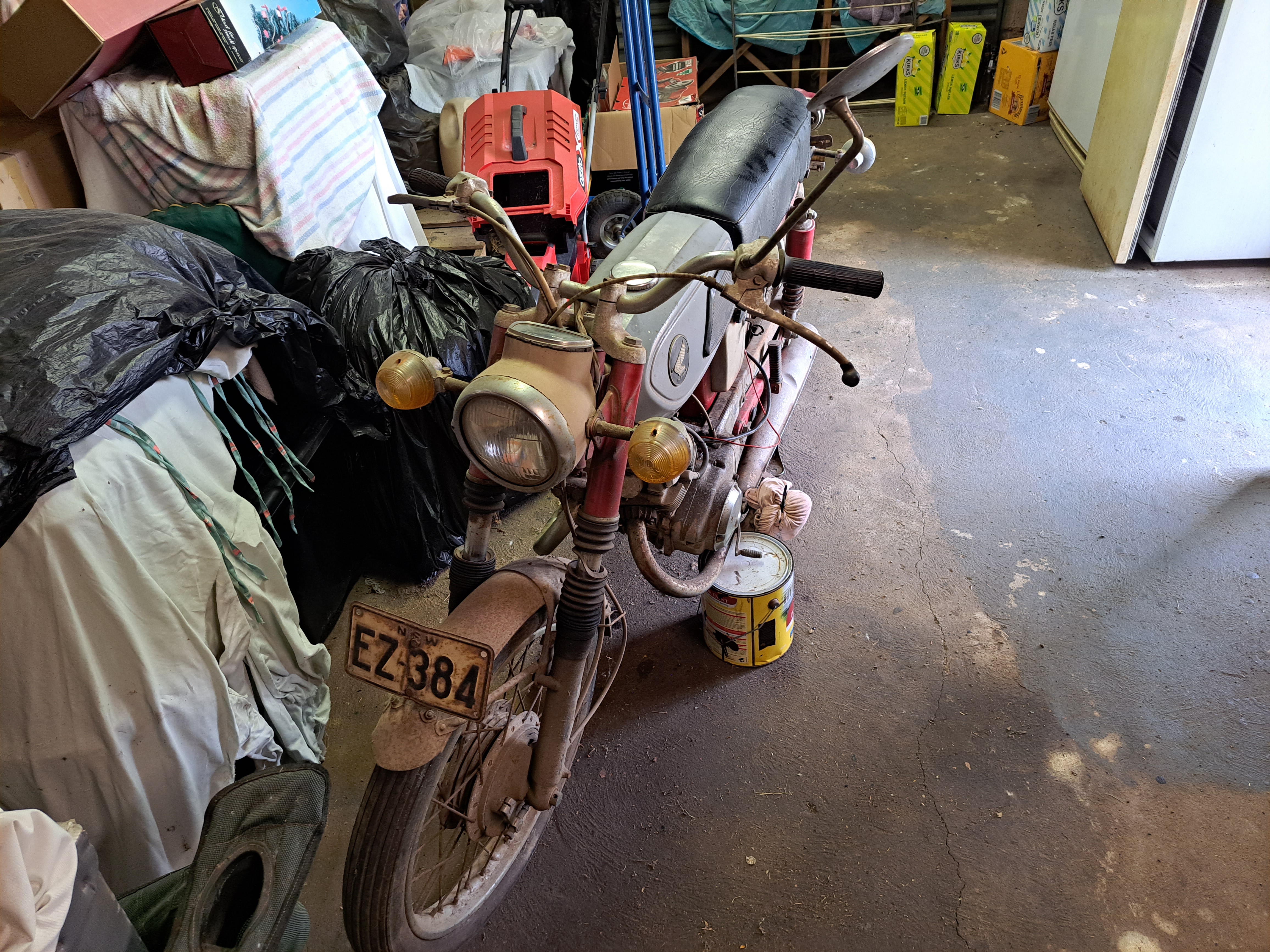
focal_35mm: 24
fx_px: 881
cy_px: 476
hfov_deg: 71.6
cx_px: 635
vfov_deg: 56.8
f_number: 1.8
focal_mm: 5.23
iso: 200
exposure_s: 1/50
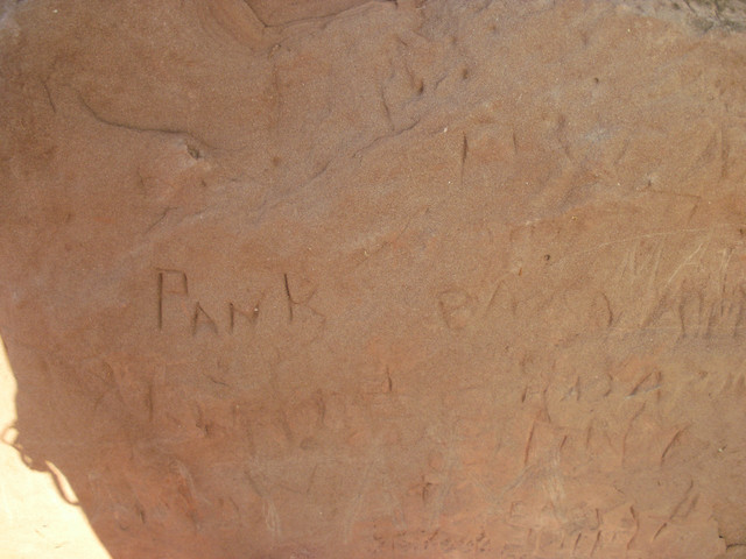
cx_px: 373
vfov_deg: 39.7
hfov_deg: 51.4
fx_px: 776
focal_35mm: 36
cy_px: 280
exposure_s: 1/80
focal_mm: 6.3
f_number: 3.5
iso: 100
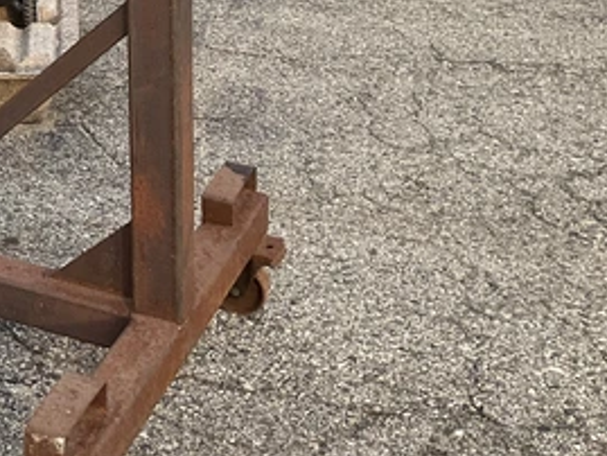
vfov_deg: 17.4
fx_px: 1421
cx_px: -185
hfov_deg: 21.7
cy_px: -94
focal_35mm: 81
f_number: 1.8
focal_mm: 3
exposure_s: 1/351
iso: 25
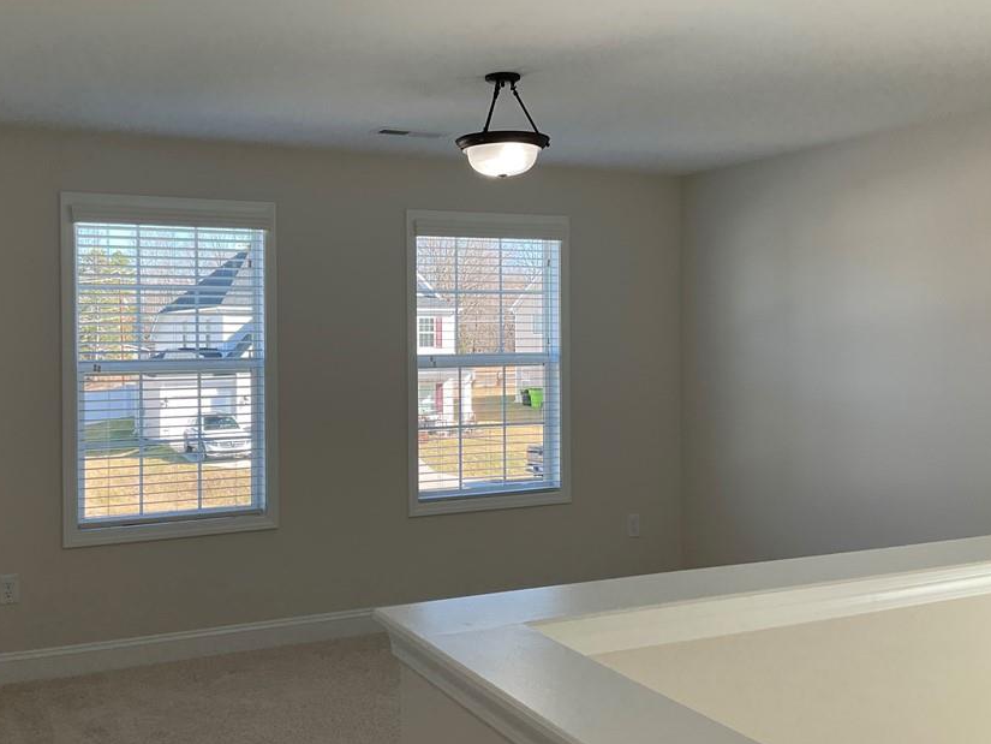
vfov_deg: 39.6
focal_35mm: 36
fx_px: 1031
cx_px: 408
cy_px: 343
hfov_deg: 51.1
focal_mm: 3
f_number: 1.8
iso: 20
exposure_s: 1/120
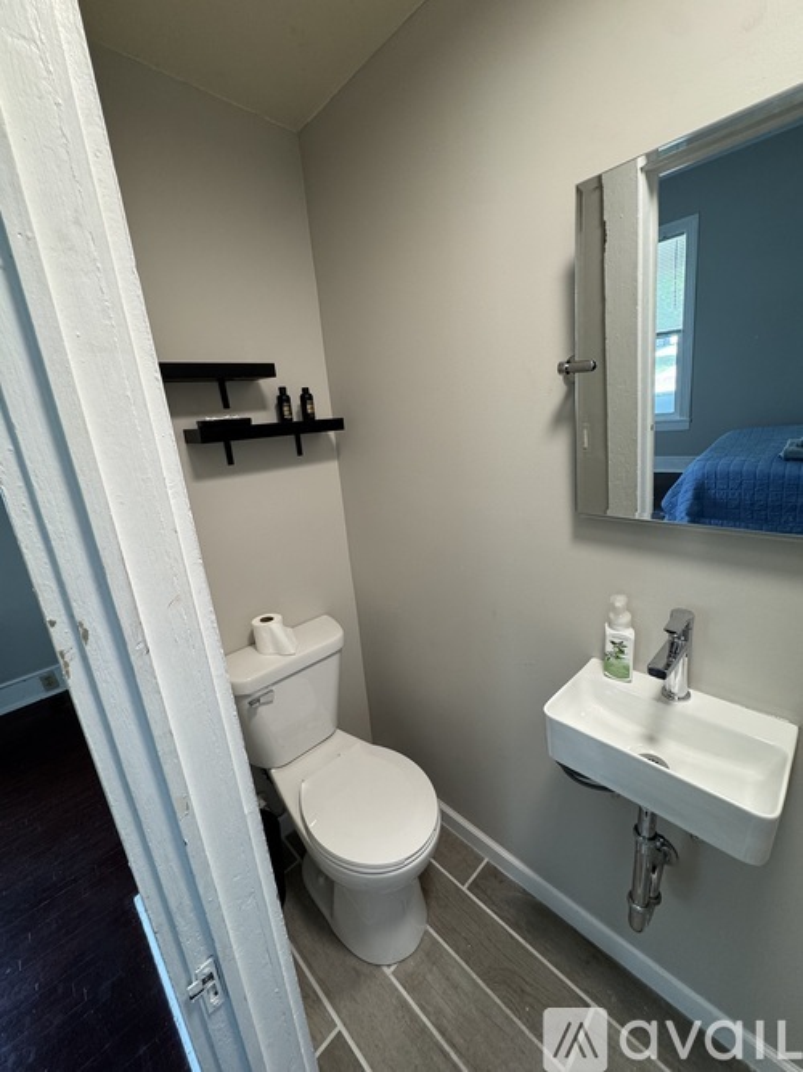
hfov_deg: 85.7
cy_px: 536
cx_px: 402
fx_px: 433
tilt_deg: -14.8
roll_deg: +5.7
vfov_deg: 102.1
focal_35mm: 14
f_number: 2.2
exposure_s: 1/60
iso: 160
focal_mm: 2.22
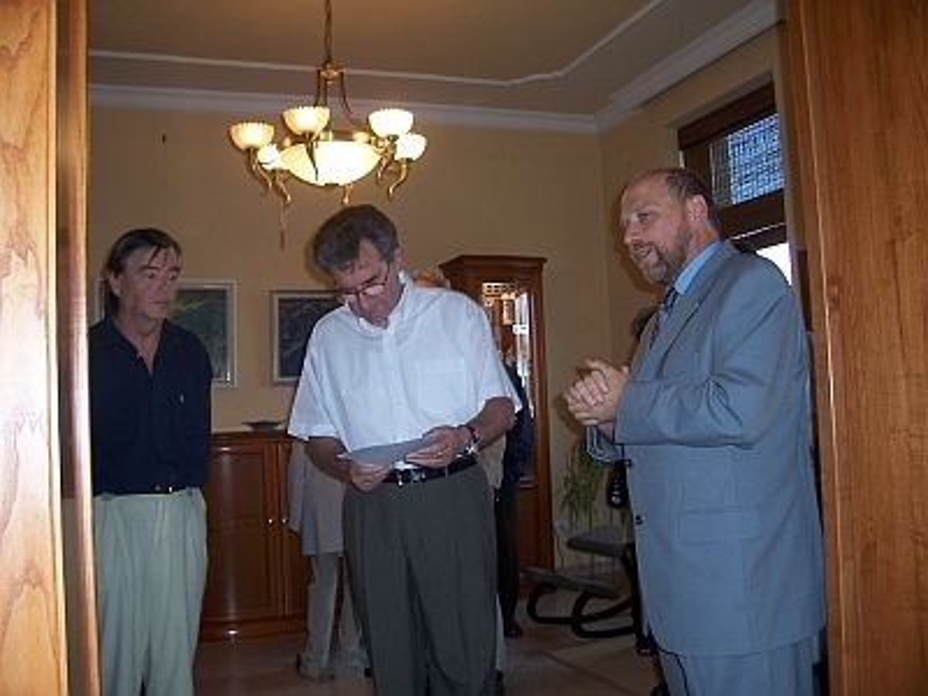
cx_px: 464
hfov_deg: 54.0
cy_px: 348
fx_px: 911
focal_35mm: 34
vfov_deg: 41.8
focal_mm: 5.6
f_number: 2.7
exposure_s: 1/60
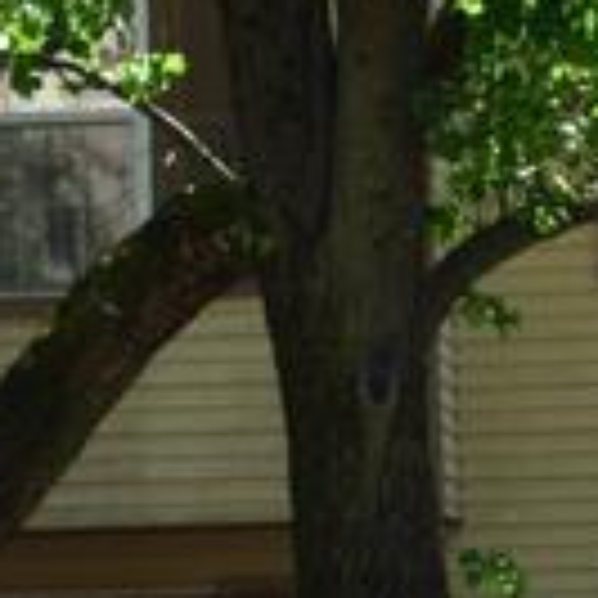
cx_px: 1488
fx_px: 5927
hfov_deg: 5.6
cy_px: 645
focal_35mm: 303
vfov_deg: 5.8
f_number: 10
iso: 400
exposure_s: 1/250
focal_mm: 31
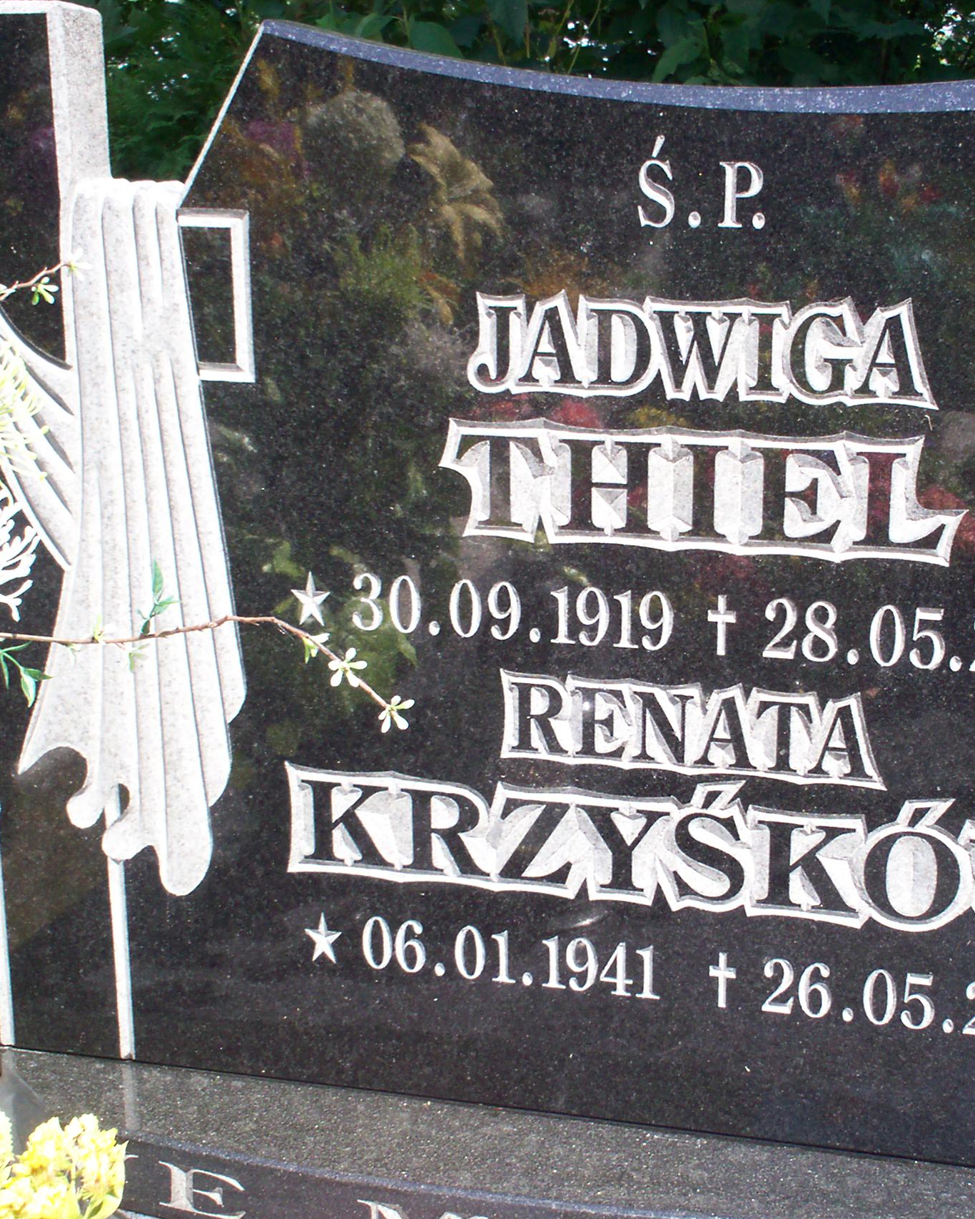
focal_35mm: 53
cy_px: 640
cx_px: 623
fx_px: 1912
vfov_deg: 35.4
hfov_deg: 28.5
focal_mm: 6
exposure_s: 1/156
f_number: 4.5
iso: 100
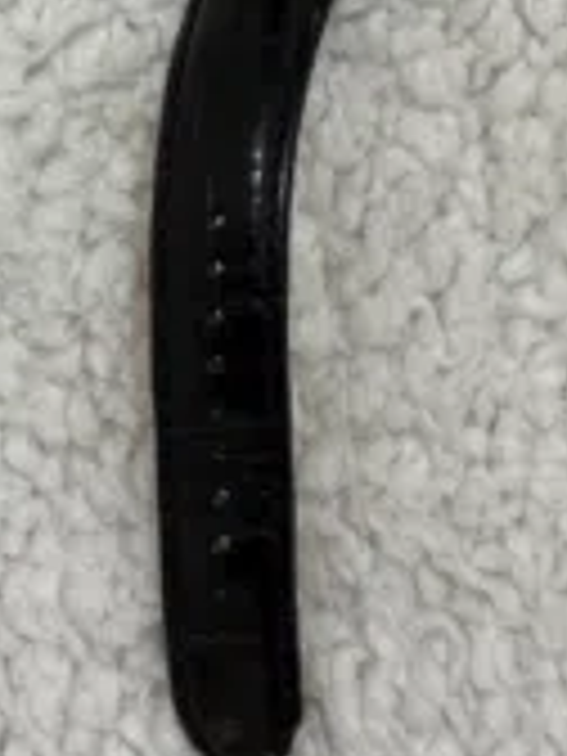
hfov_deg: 13.0
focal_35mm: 114
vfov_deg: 16.8
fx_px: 2490
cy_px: -40
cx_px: 342
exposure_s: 1/60
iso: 200
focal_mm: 6.76
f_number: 1.78
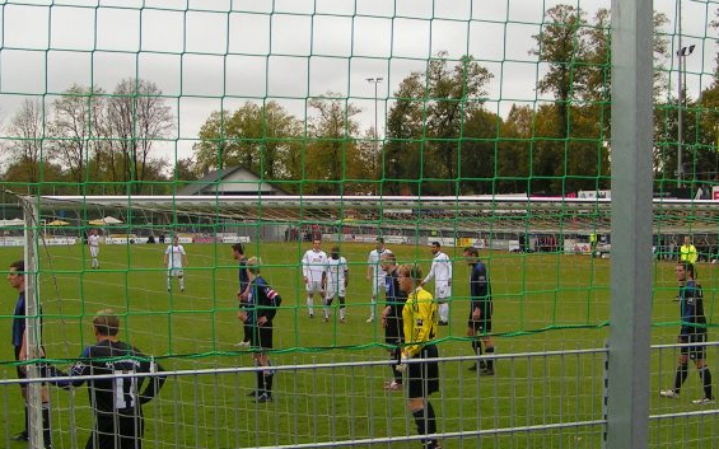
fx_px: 1117
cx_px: 331
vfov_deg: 22.7
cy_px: 270
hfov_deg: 35.7
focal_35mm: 57
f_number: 4
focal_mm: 5.8
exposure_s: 1/80
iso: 50
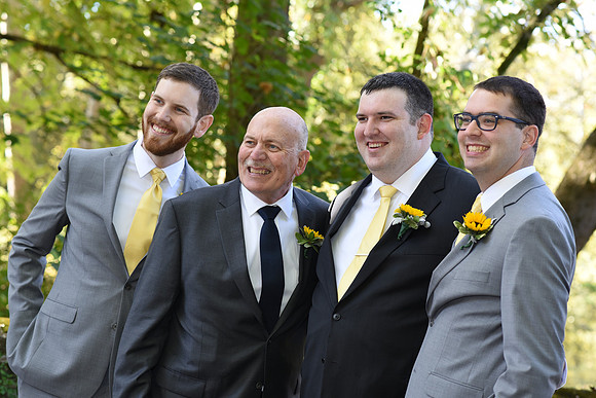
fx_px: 1407
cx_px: 298
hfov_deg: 23.9
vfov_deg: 16.1
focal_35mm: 85
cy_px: 199
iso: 500
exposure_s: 1/200
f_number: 4.5
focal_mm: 85
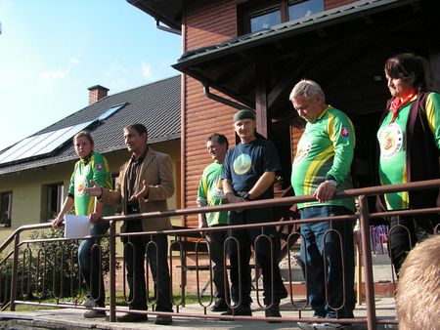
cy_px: 165
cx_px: 220
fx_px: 458
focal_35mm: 36
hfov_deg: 51.3
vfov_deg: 39.7
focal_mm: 6
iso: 50
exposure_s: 1/200
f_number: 4.8
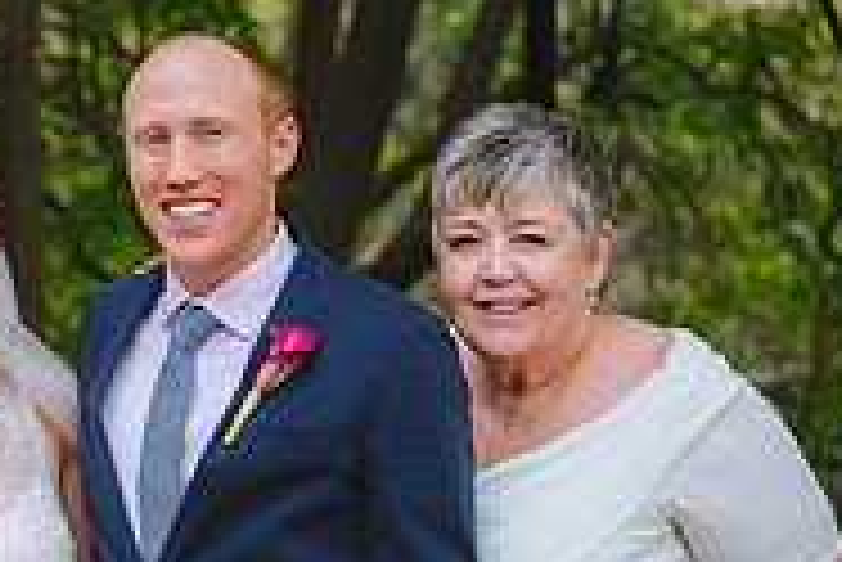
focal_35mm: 161
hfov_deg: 12.5
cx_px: -95
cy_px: 571
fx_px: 3768
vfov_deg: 8.5
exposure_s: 1/1600
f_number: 2.8
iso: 400
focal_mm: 52
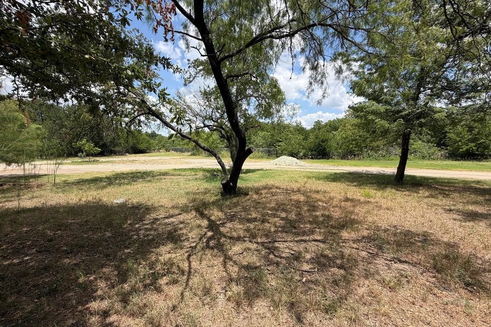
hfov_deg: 100.4
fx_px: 205
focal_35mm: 15
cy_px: 167
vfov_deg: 77.3
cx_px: 245
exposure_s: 1/770
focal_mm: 2.22
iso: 25
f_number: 2.2
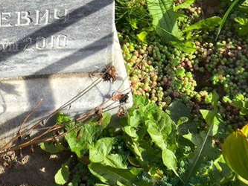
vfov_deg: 12.1
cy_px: -33
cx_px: -43
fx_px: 860
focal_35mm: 120
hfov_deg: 15.8
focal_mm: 4.71
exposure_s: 1/791
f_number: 1.7
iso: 50
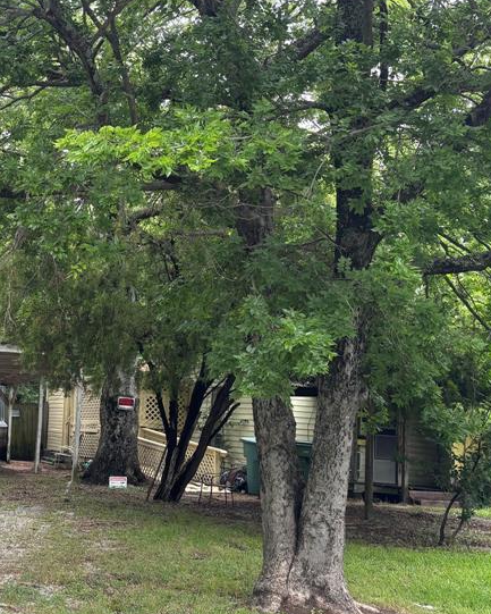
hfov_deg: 29.7
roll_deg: -3.9
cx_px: 17
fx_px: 872
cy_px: 298
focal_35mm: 48
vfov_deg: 38.8
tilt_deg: +6.3
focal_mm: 5.96
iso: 50
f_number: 1.6
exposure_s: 1/308
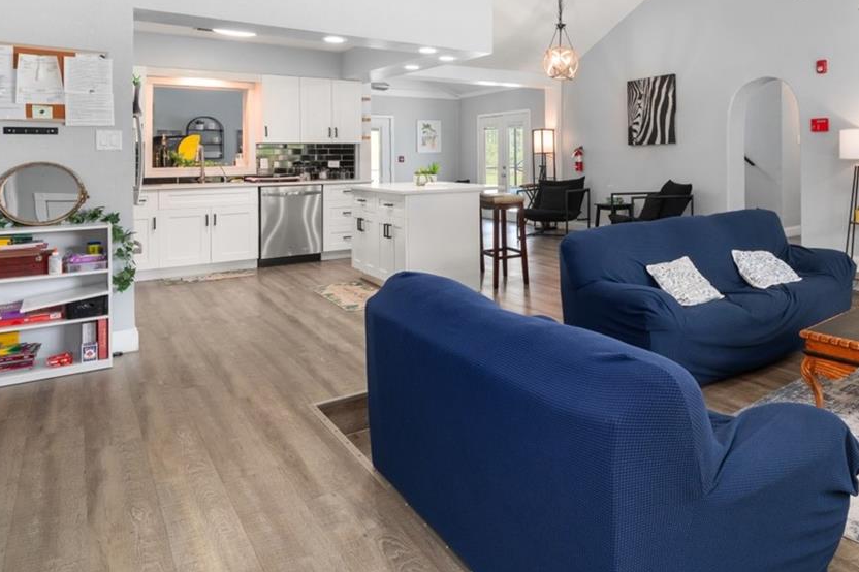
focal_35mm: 25
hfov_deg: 66.7
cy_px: 149
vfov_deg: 49.4
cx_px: 651
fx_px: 596
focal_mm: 13
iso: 400
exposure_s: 1/3
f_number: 11
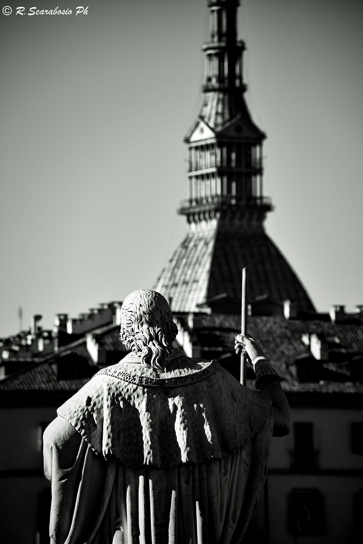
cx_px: 182
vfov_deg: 6.3
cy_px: 272
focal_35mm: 328
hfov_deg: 4.2
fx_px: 4961
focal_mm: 218.7
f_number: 6.4
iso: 200
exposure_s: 1/500
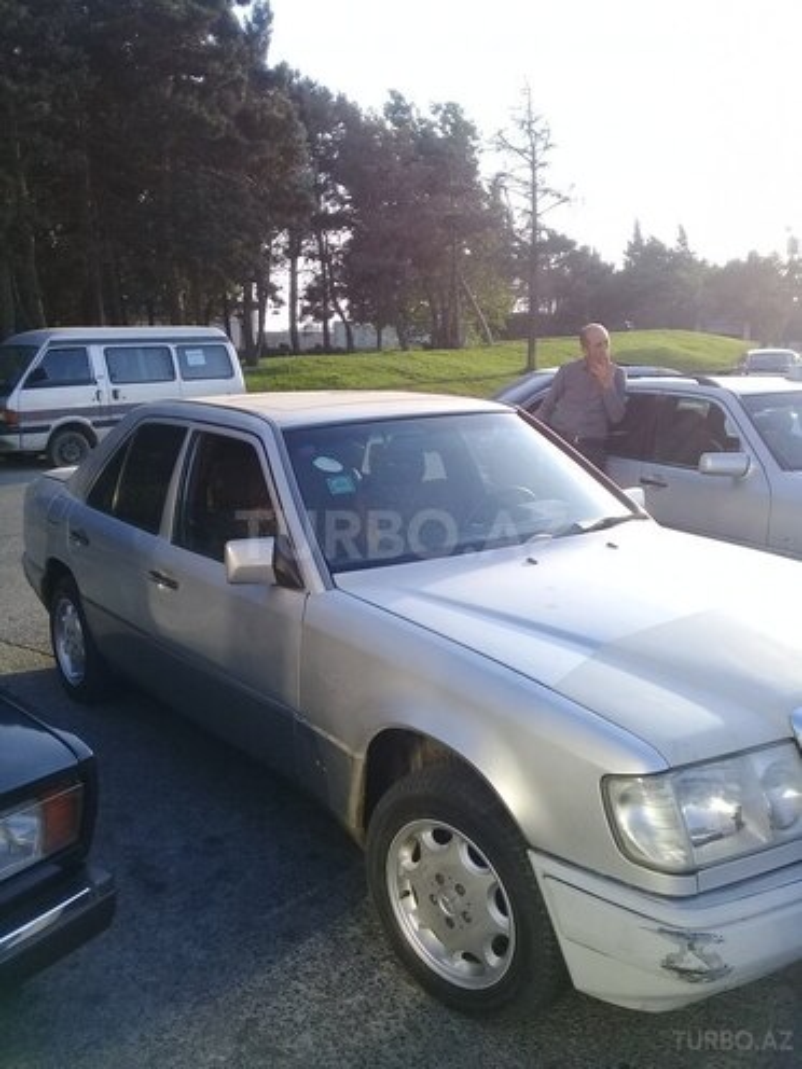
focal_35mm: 31
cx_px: 401
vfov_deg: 58.4
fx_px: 958
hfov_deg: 45.4
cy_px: 534
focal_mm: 3.3
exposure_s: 1/370
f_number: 2.2
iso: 50
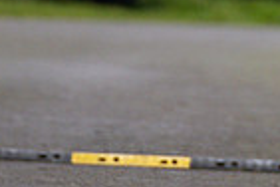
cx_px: 324
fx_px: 14442
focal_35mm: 1857
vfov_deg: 0.7
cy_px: -94
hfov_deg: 1.1
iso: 320
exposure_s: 1/1600
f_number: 2.8
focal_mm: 300
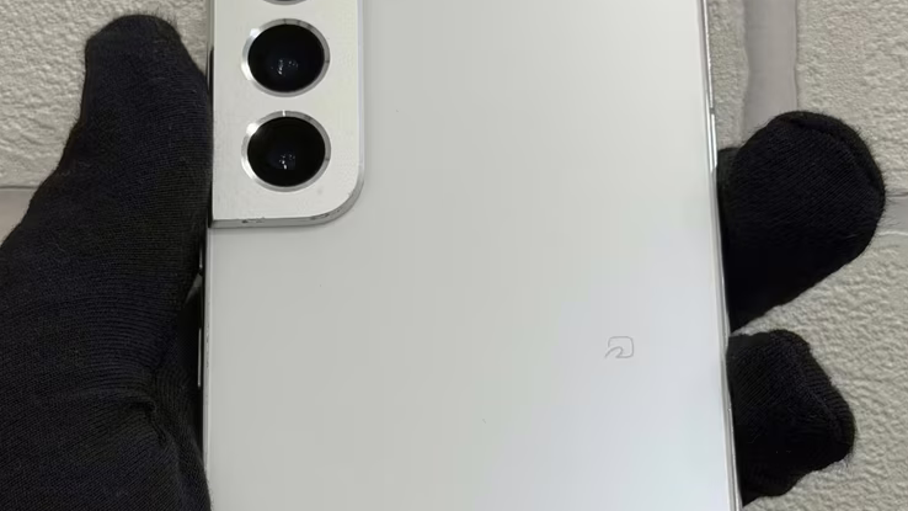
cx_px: 436
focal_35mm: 85
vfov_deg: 14.1
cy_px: 435
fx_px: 2046
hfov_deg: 25.0
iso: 50
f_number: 1.78
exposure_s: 1/100
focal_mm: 6.76
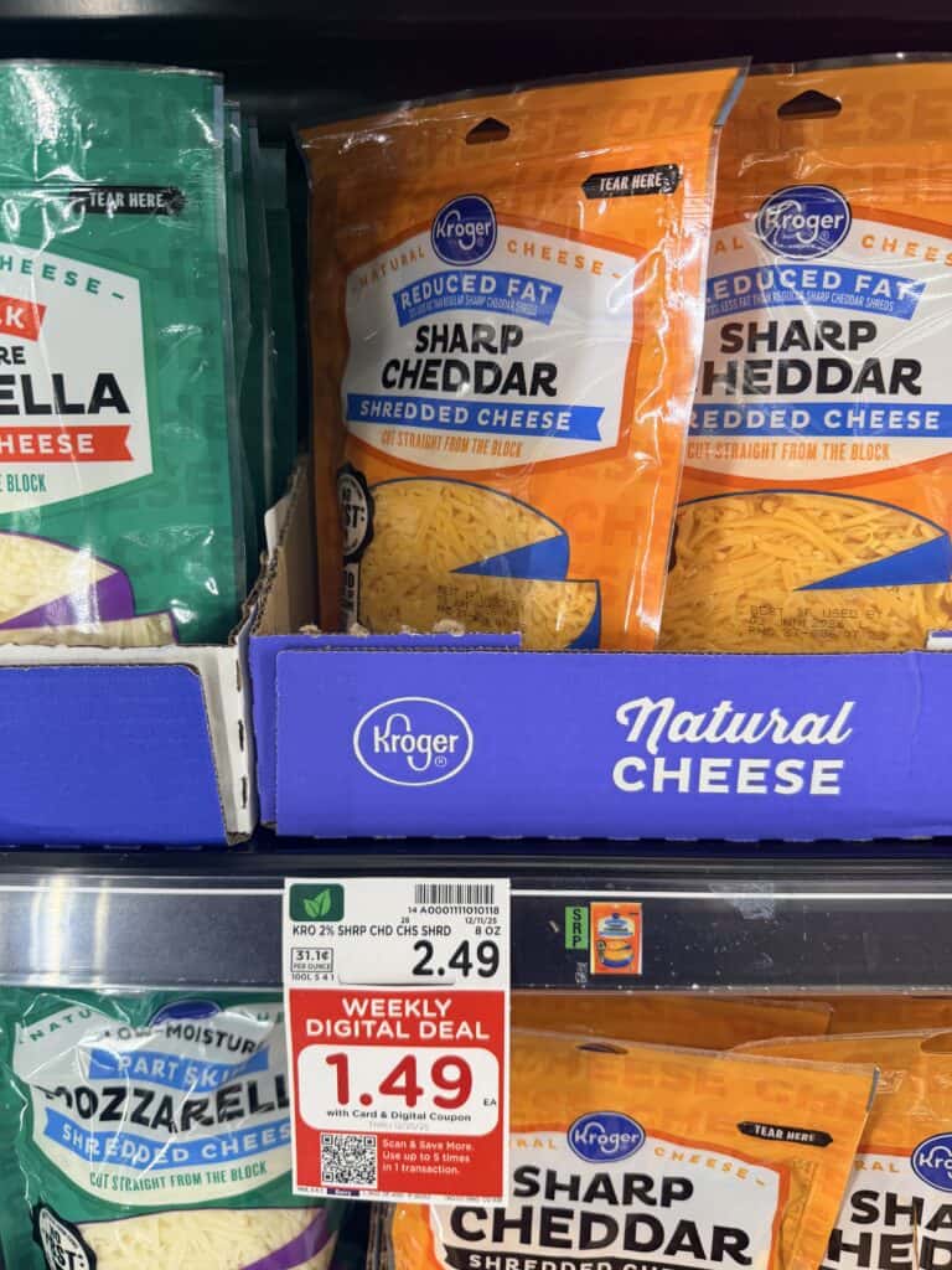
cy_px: 635
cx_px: 476
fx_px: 880
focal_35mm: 24
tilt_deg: -16.8
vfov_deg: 71.6
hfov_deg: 56.8
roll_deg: -0.3
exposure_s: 1/126
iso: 100
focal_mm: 6.76
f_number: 1.78
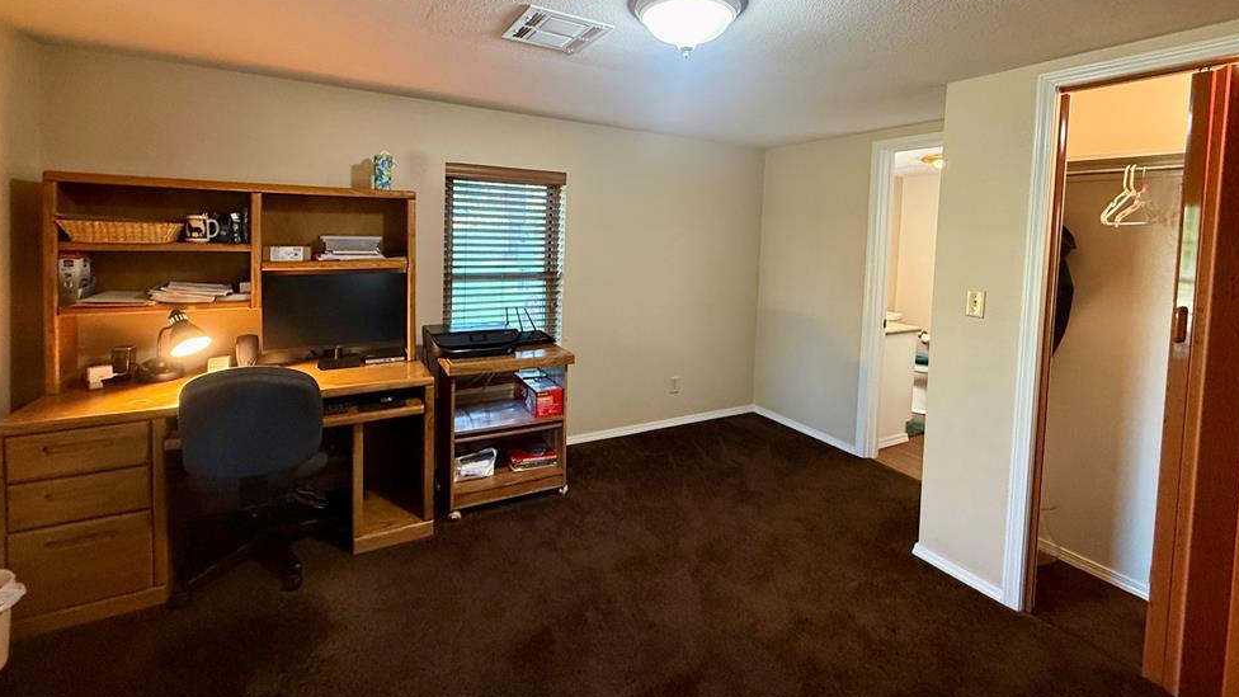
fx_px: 526
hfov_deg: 99.4
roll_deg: -2.3
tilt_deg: -2.5
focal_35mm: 16
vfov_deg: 65.9
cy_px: 255
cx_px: 623
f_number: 2.2
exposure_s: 1/60
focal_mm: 2.22
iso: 400
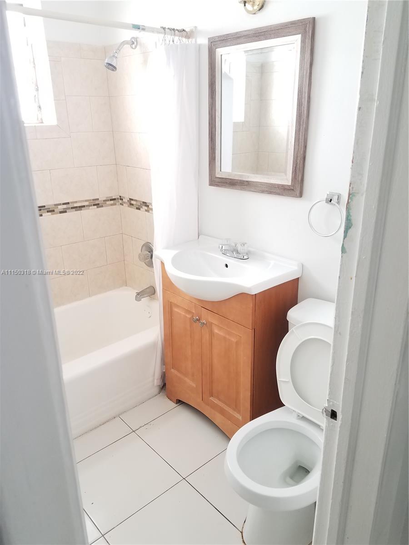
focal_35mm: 26
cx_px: 204
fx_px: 410
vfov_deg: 67.3
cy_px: 272
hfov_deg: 53.1
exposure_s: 1/60
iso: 50
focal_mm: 4.2
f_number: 1.7
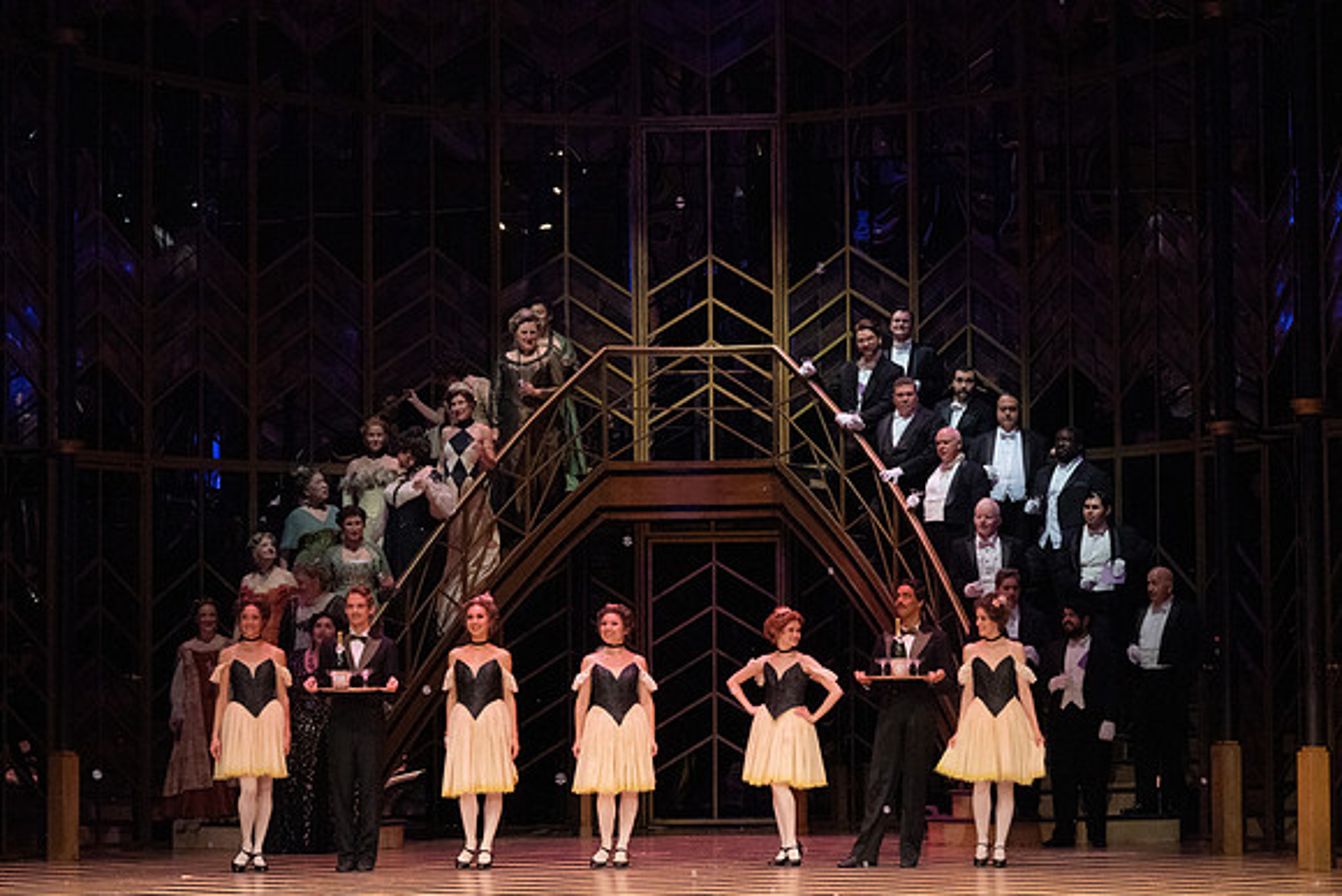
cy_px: 448
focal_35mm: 108
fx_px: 4027
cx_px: 671
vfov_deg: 12.7
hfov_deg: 18.9
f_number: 14
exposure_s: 1/400
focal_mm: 108
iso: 12800
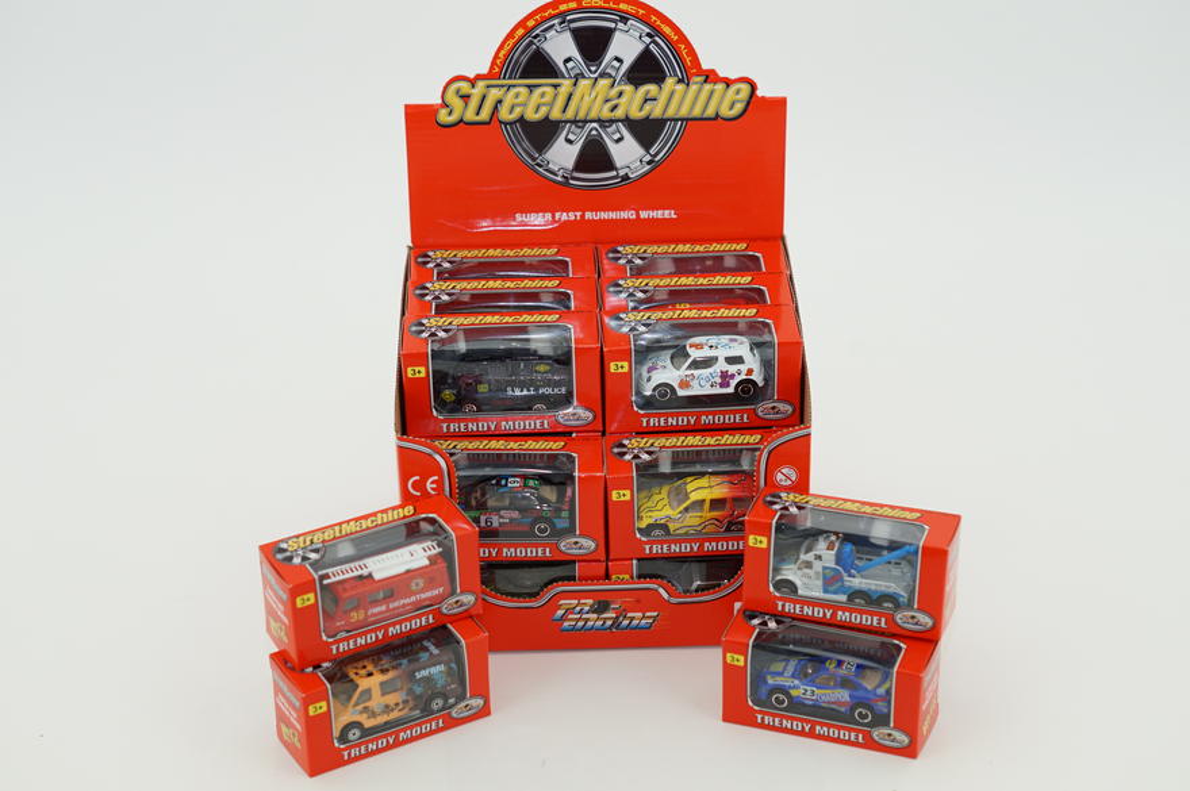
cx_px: 595
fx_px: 2477
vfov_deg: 18.1
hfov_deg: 27.0
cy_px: 396
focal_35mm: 75
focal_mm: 50
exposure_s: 1/250
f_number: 3.2
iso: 200
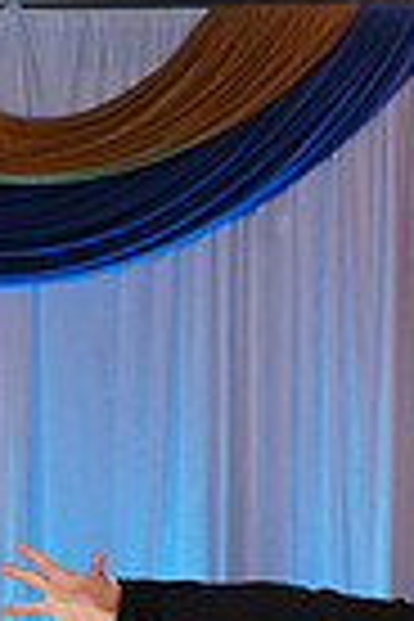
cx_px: -106
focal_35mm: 181
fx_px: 3122
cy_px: 878
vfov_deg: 11.0
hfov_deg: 7.5
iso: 1600
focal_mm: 43
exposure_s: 1/200
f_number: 5.6
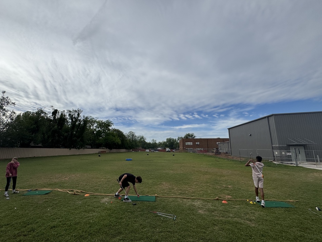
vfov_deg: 81.7
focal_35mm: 15
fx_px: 140
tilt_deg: +10.0
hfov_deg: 98.1
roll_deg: +1.6
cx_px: 153
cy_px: 122
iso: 50
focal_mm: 2.22
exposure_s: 1/3390
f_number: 2.2
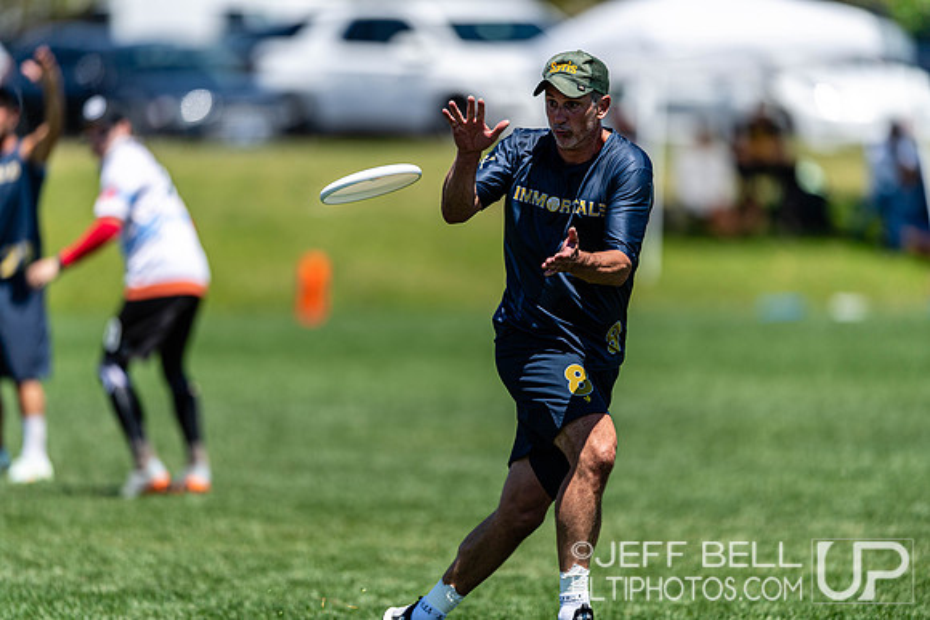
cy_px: 310
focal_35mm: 400
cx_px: 465
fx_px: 10335
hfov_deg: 5.2
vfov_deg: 3.4
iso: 100
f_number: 2.8
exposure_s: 1/2500
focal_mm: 400
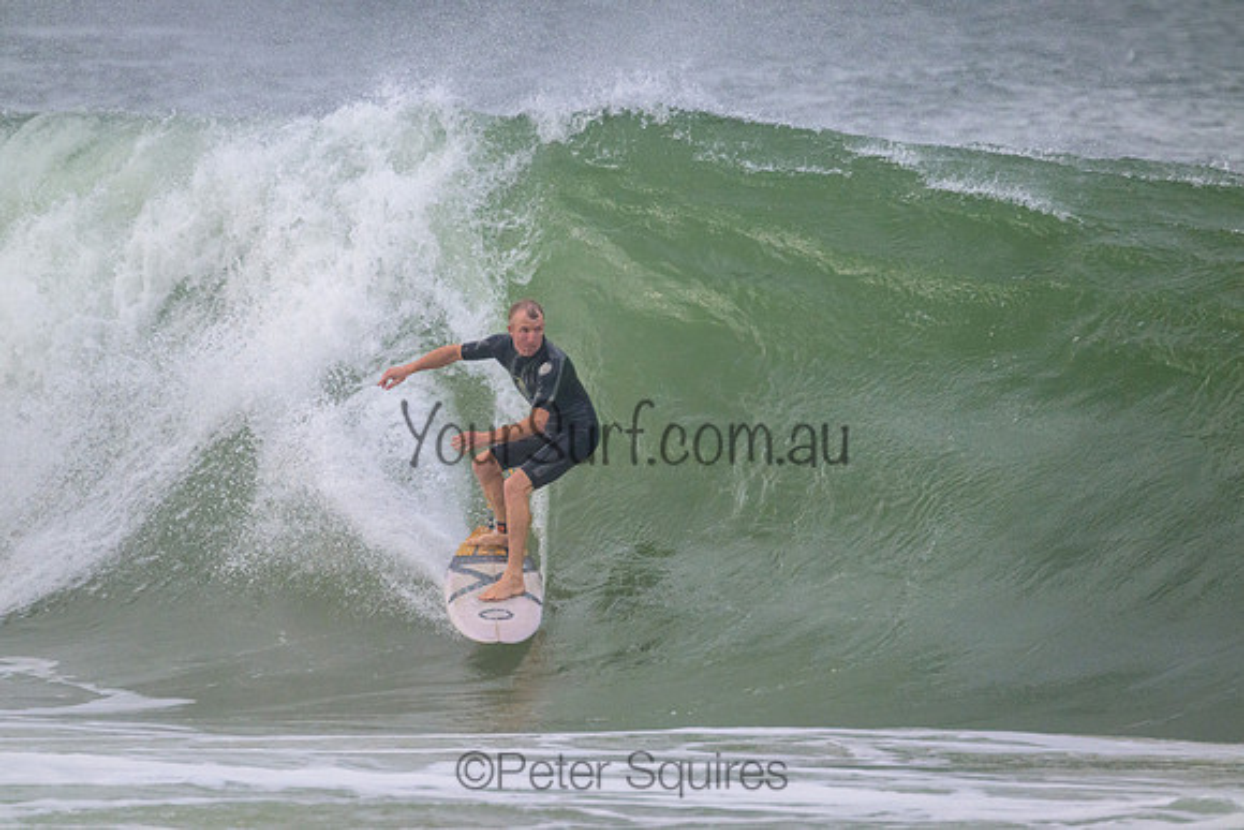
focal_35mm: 800
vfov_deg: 1.7
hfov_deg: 2.6
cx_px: 622
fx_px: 27650
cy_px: 415
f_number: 11
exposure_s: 1/2000
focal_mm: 800
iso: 3600
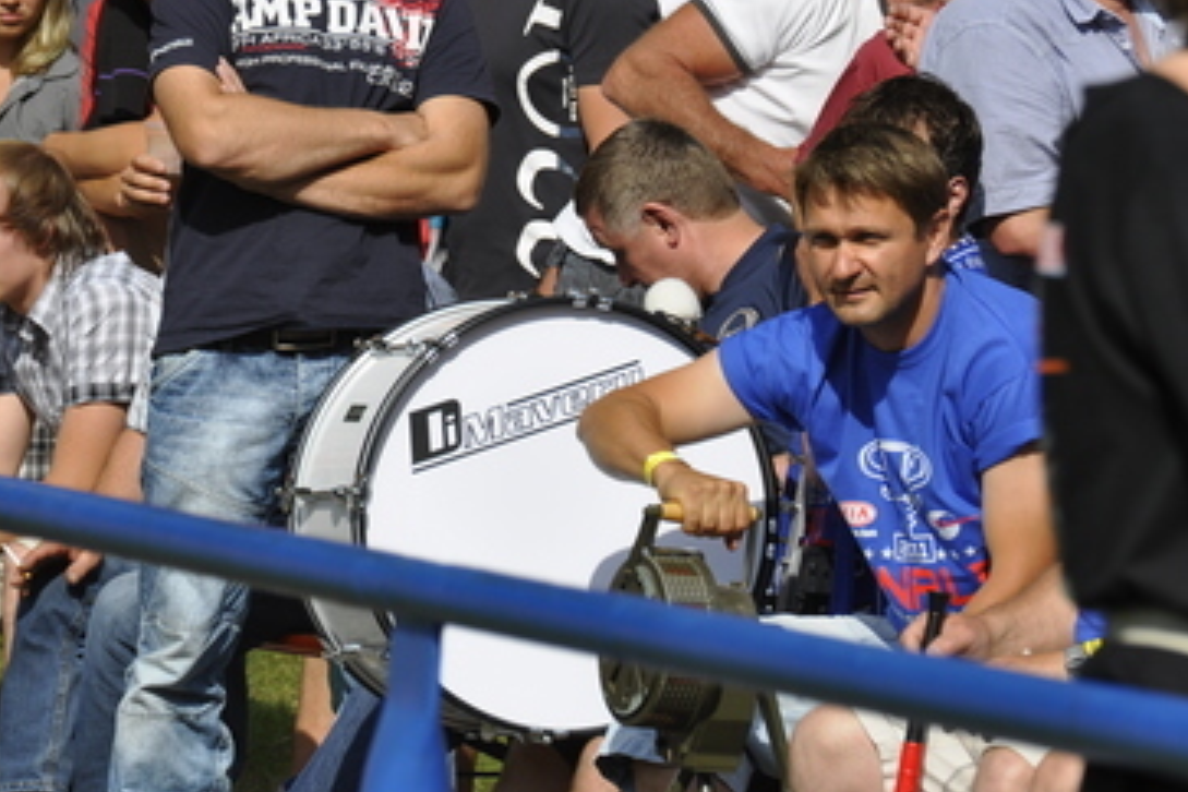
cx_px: 710
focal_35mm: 361
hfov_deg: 5.7
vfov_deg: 3.8
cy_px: 285
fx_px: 11902
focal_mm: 175
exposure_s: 1/1000
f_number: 8
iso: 200
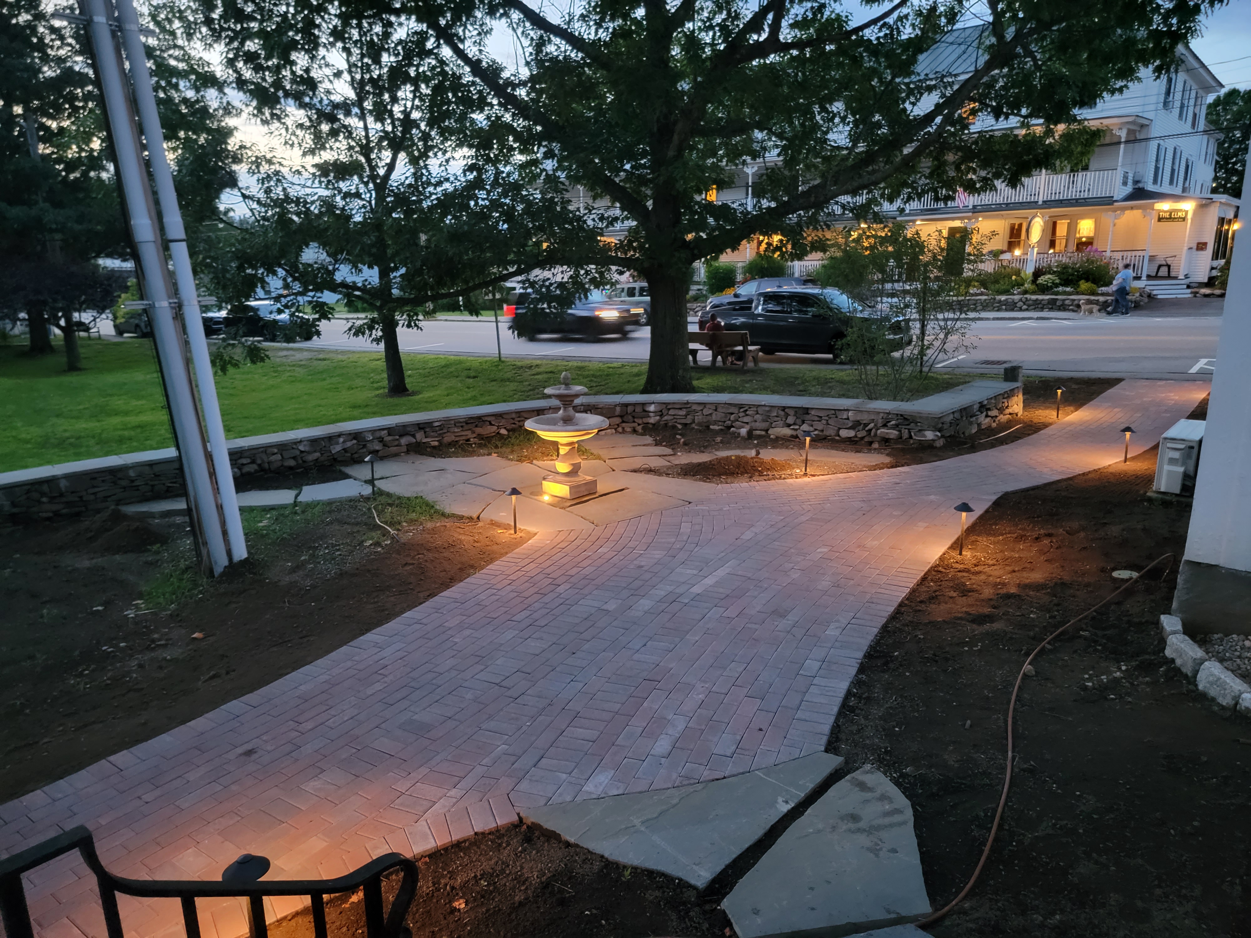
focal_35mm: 24
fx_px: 867
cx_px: 626
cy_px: 469
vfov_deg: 56.8
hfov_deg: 71.6
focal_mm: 6.7
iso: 800
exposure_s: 1/24
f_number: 1.8
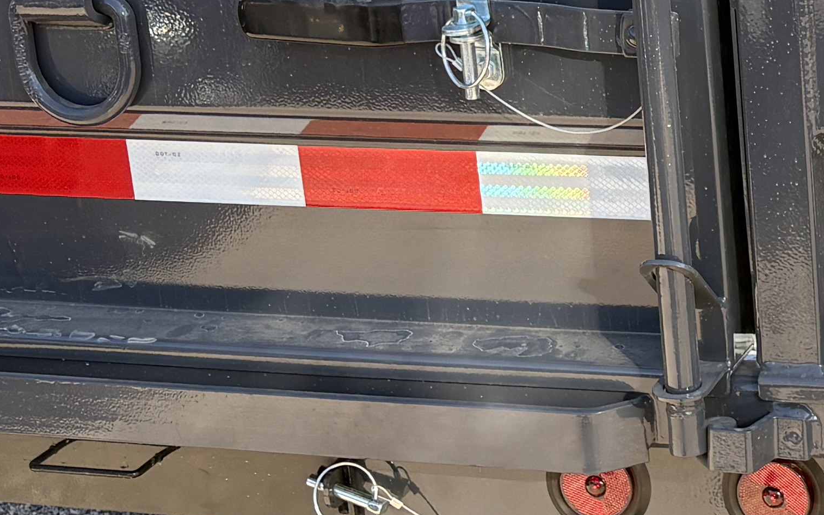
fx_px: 2335
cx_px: 960
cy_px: 137
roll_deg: +3.5
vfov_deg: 12.5
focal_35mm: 104
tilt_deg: -17.5
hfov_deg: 19.0
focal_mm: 5.96
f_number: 1.6
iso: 64
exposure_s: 1/673
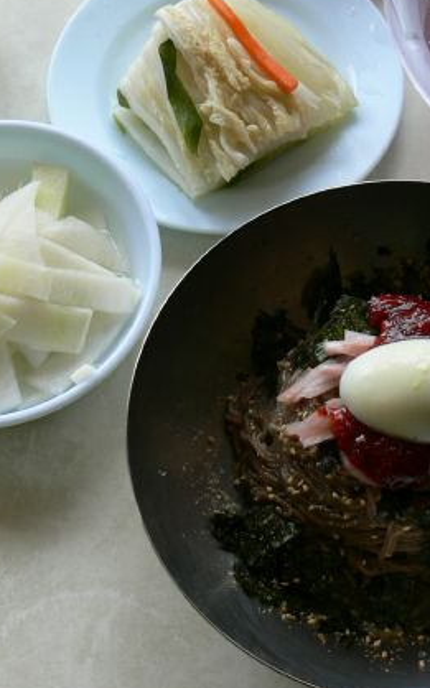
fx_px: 1332
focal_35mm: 71
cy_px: 258
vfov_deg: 28.9
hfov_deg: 18.2
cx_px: 328
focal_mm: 7.4
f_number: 2.8
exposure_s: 1/30
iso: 80
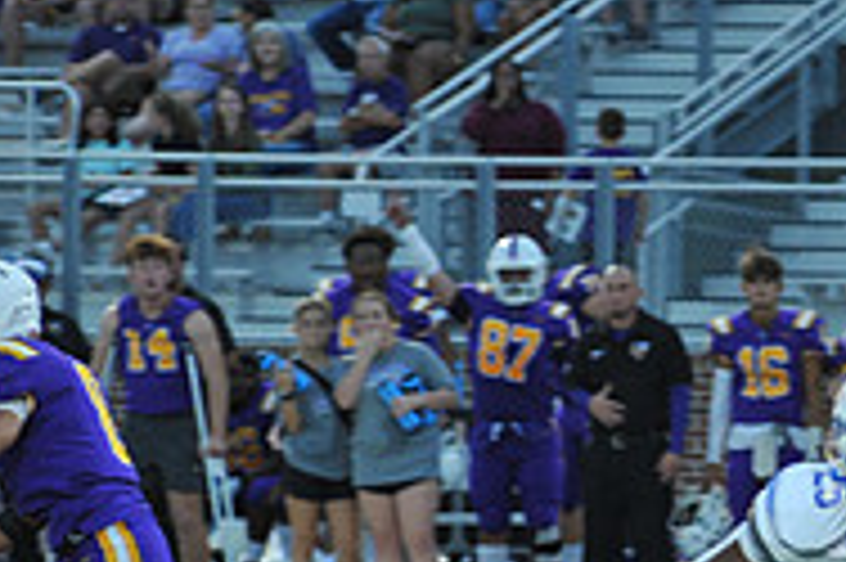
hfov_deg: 3.3
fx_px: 14463
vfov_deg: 2.2
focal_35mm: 616
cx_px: 1251
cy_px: 468
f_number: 6.3
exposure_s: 1/400
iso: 1600
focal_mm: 200
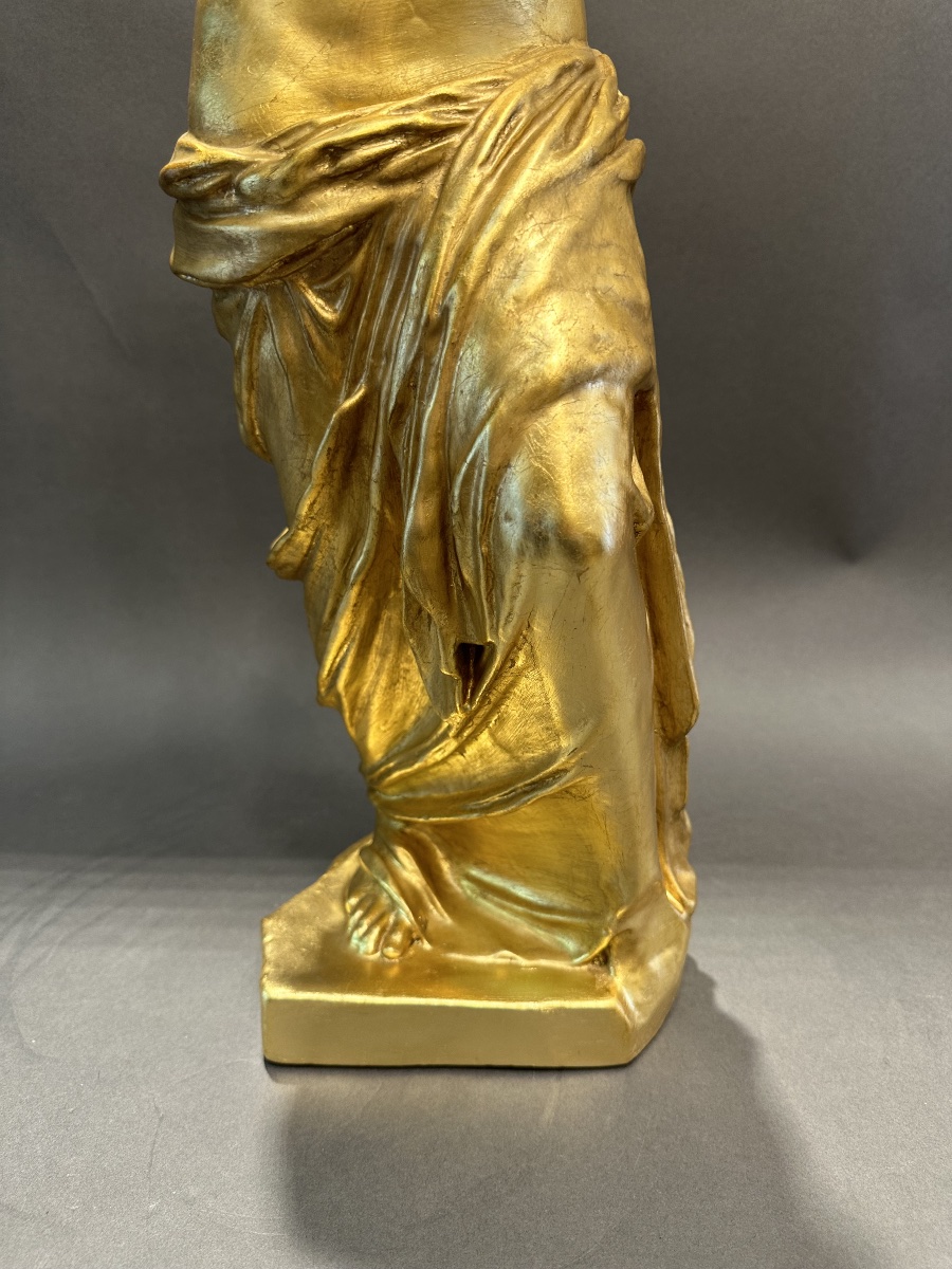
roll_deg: -2.5
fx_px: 880
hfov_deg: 56.8
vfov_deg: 71.6
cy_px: 634
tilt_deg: -20.9
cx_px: 476
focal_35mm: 24
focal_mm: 6.86
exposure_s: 1/50
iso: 125
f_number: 1.78
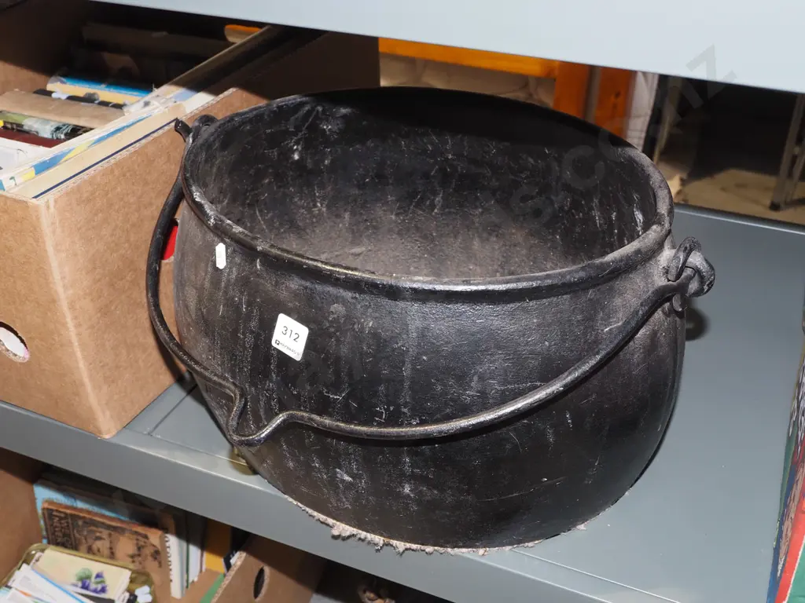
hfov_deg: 46.8
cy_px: 302
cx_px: 402
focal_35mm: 40
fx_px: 930
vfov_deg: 36.0
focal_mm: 20
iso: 1000
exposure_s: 1/60
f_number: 5.6
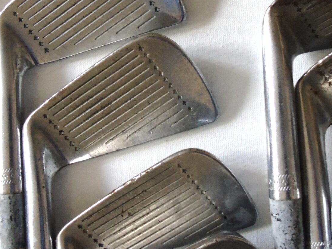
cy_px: 84
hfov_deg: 33.1
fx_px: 556
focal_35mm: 58
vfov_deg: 25.1
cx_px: 199
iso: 400
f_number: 3.4
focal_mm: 4.4
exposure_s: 1/30
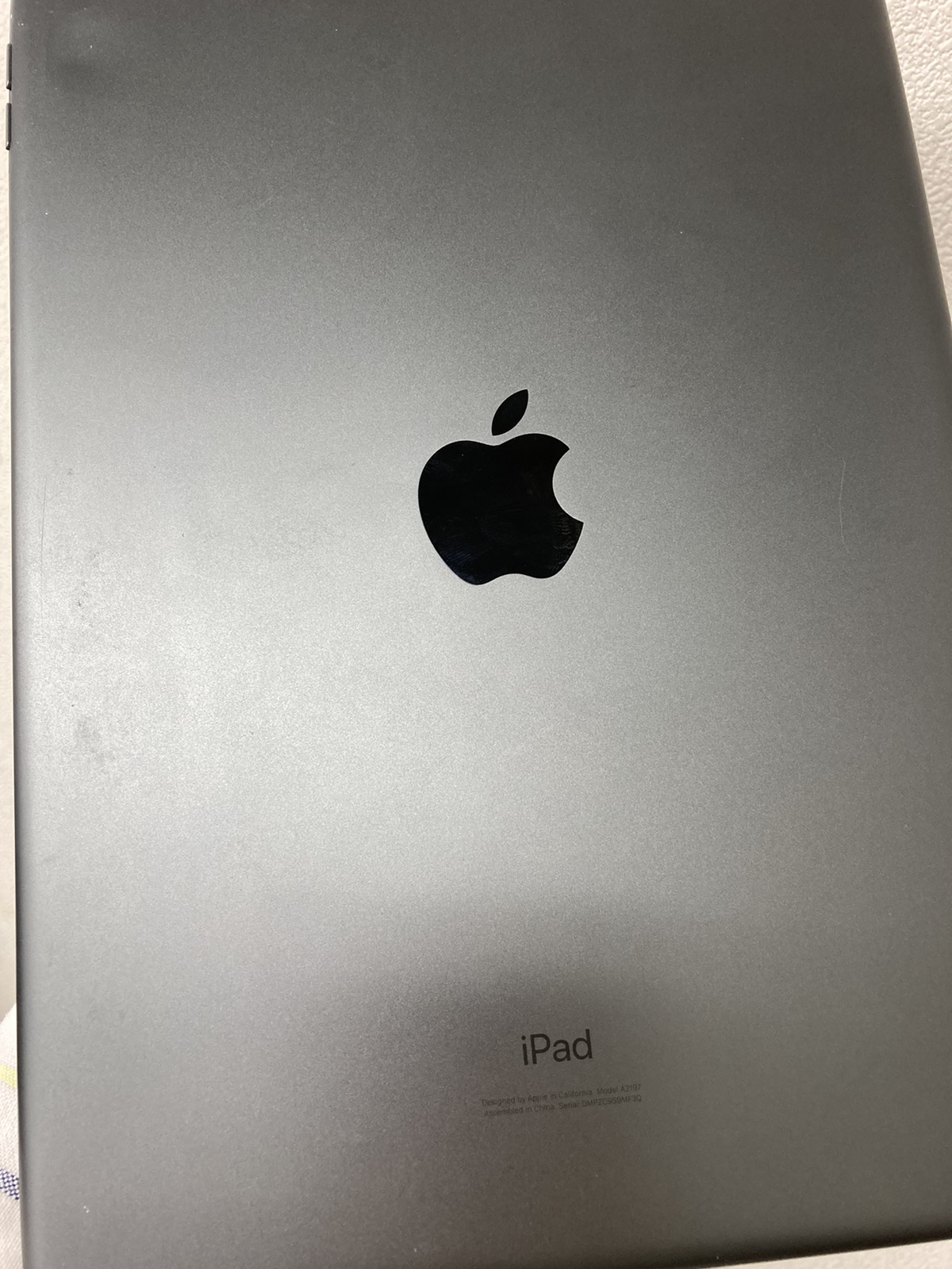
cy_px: 634
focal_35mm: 28
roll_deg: +14.9
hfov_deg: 49.7
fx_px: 1027
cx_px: 476
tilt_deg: -26.3
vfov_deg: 63.4
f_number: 1.8
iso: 80
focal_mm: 3.99
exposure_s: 1/100
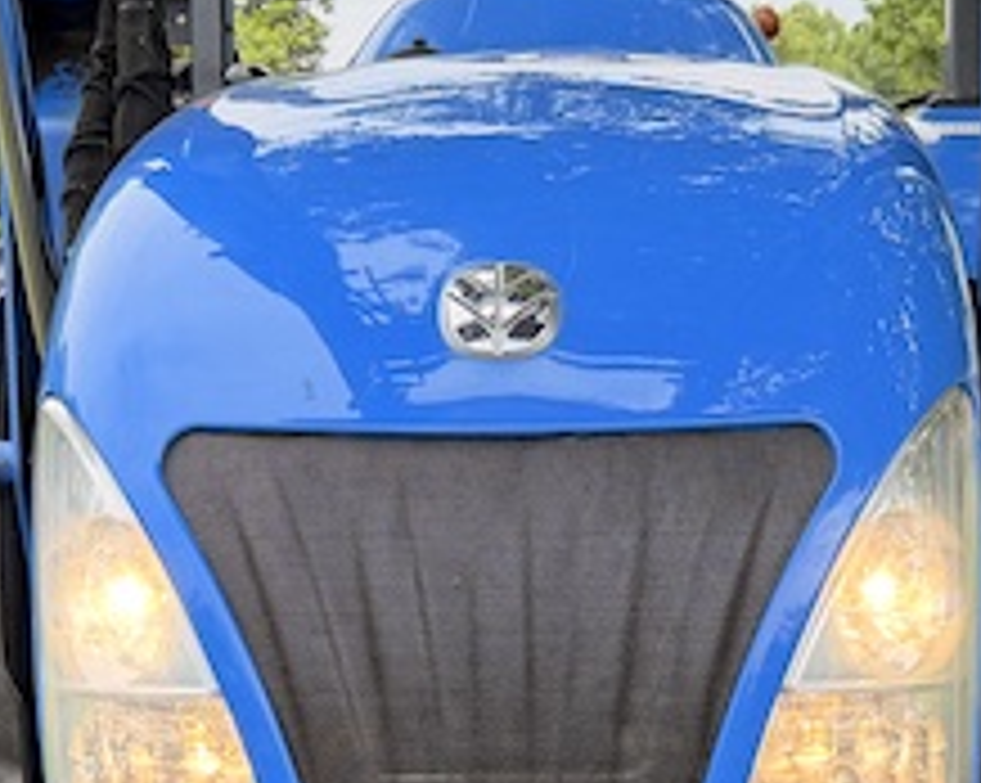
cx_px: 666
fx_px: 2495
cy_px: 945
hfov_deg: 22.1
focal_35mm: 86
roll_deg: +2.0
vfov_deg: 17.0
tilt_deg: -14.6
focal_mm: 6.76
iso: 100
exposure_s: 1/1046
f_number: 1.78
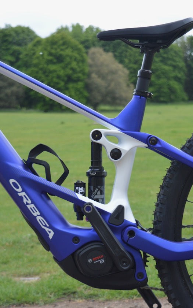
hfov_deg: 14.1
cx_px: 100
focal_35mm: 93
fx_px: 782
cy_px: 155
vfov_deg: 22.3
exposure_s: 1/125
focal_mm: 40
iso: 320
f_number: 5.6
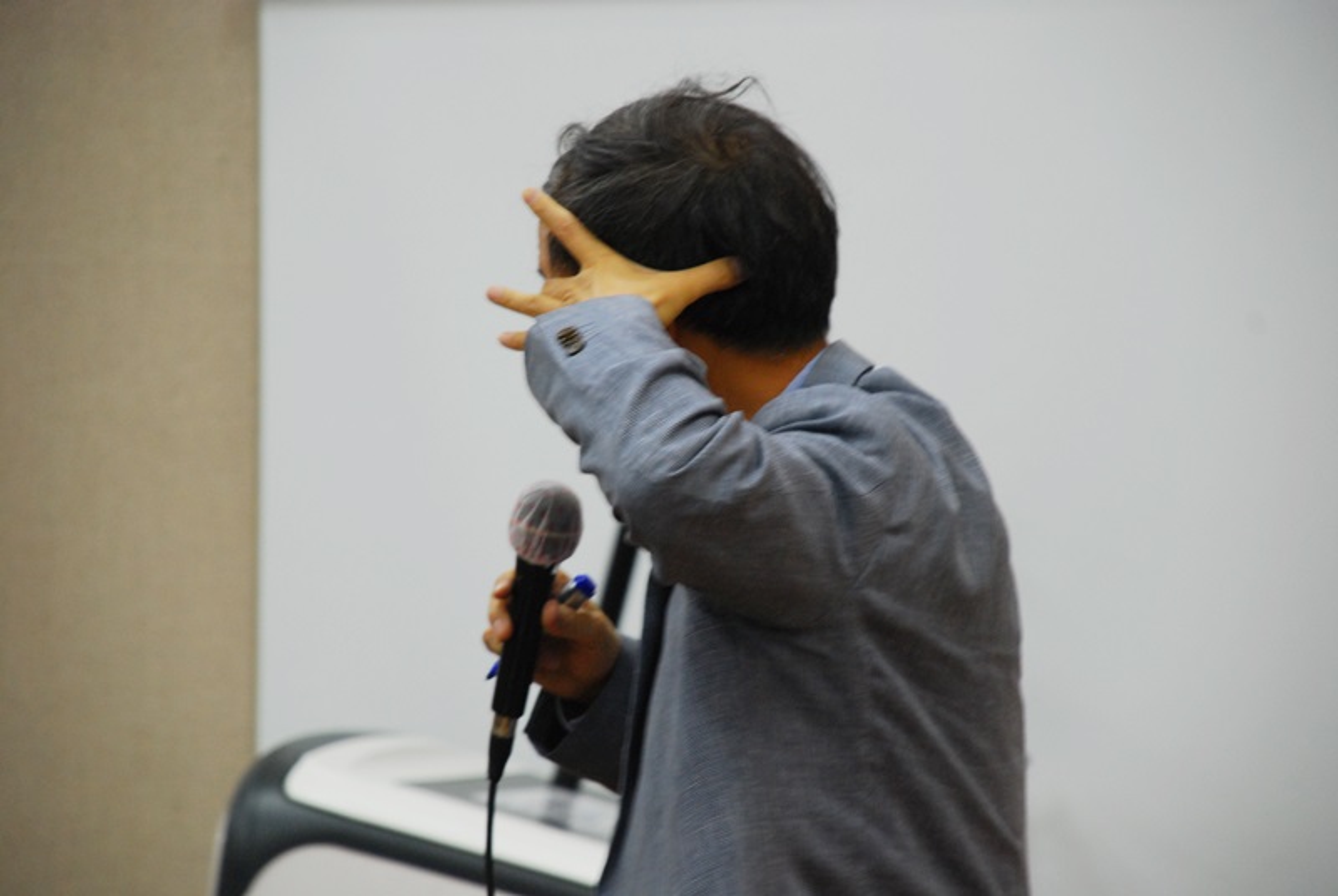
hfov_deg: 10.1
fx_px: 7537
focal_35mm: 202
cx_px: 669
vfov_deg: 6.8
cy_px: 448
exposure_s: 1/30
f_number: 5.6
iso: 560
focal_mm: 135
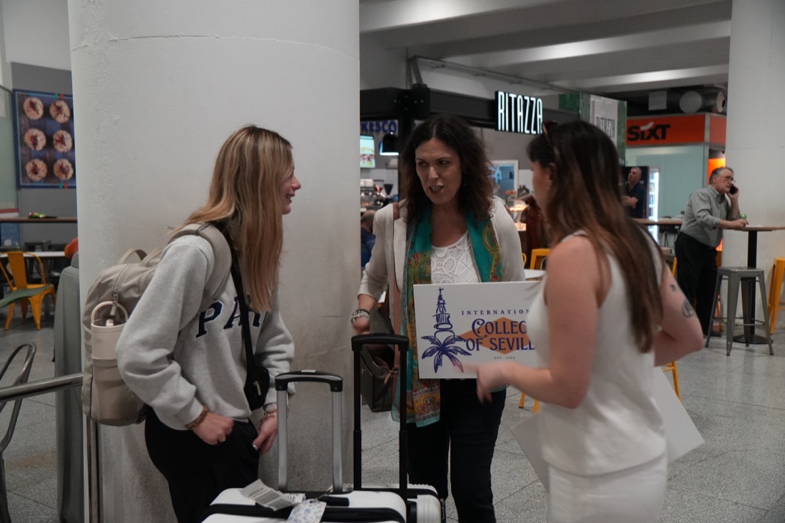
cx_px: 392
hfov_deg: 51.9
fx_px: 807
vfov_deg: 35.9
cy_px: 262
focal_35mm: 37
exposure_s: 1/40
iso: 4000
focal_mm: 25
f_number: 2.8
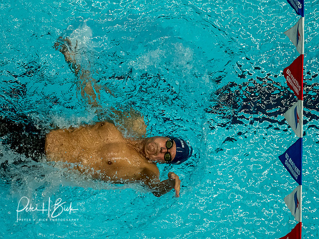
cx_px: 104
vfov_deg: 3.0
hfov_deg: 4.0
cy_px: 136
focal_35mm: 494
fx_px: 4550
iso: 2000
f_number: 2.8
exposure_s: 1/1000
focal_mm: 150
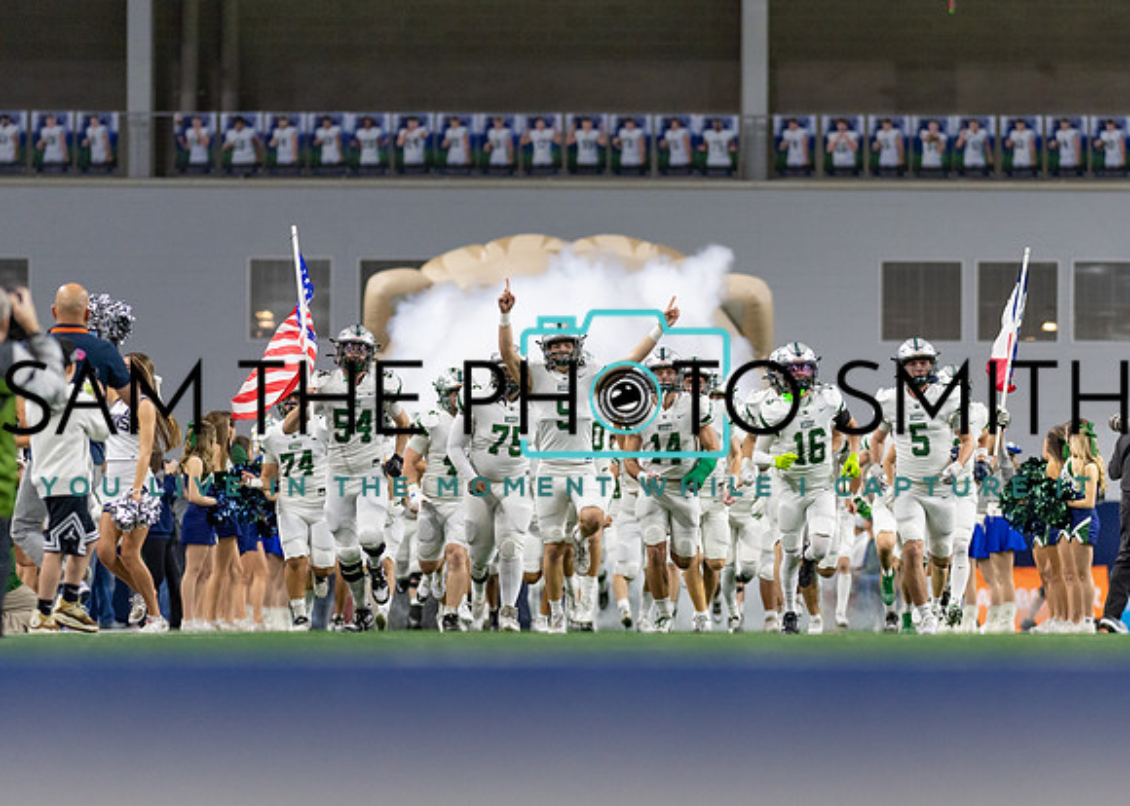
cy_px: 475
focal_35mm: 256
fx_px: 8217
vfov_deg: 5.6
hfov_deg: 7.9
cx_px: 678
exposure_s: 1/1000
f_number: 1.8
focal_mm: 135
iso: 640
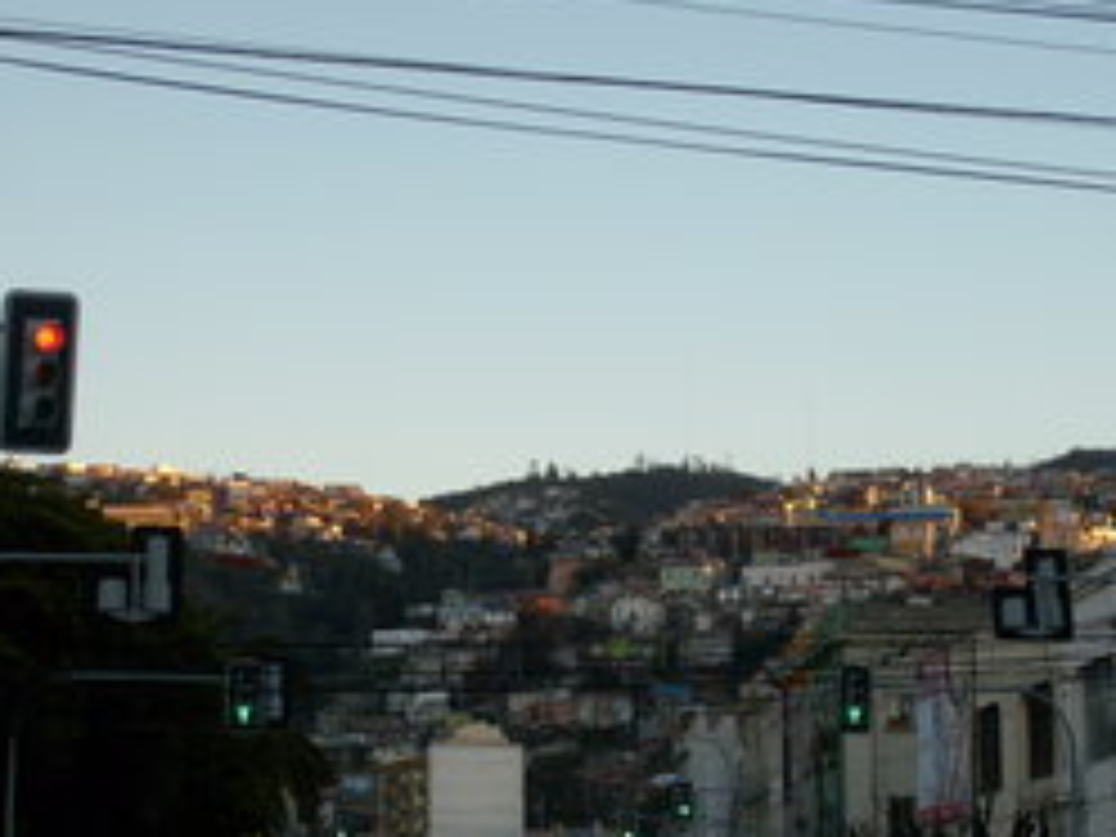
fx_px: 3740
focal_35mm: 116
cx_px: 576
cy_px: 585
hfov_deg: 17.0
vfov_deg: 12.7
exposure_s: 1/180
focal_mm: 12
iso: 80
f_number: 3.9
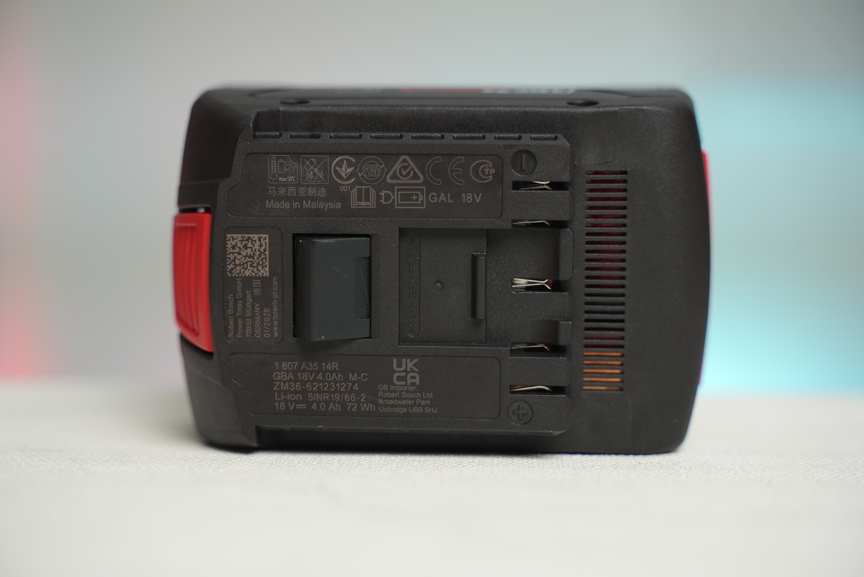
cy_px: 288
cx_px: 432
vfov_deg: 20.3
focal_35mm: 67
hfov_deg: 30.1
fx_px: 1609
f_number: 4
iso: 640
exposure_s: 1/200
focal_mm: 67
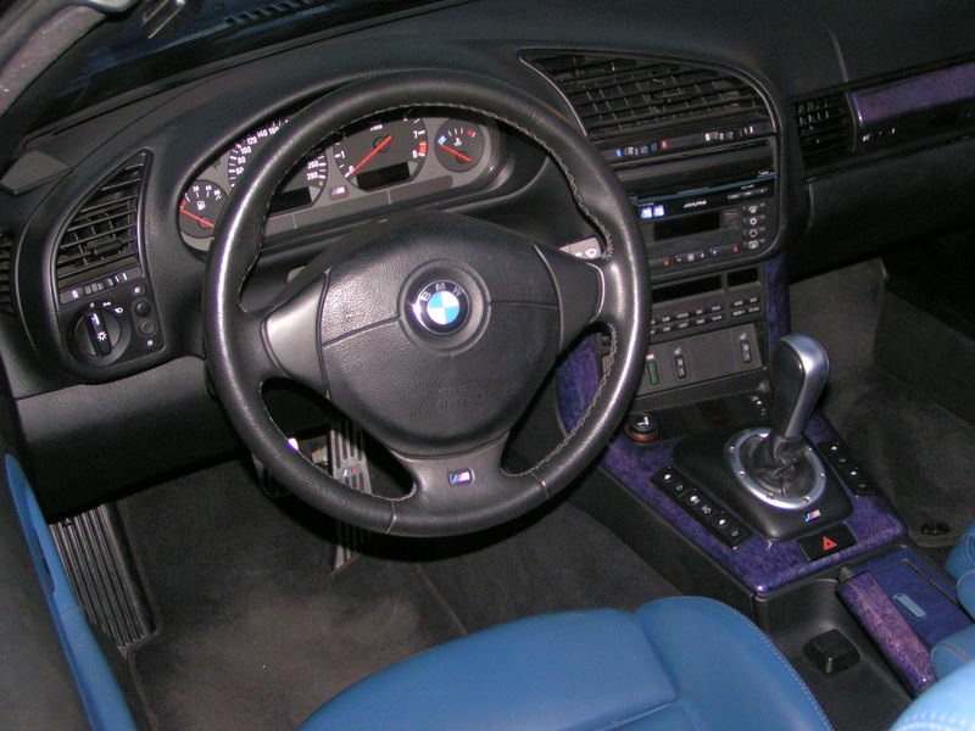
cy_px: 366
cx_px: 488
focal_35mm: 49
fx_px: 1380
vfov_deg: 29.7
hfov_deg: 38.9
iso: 200
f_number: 2.8
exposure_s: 1/50
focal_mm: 7.6
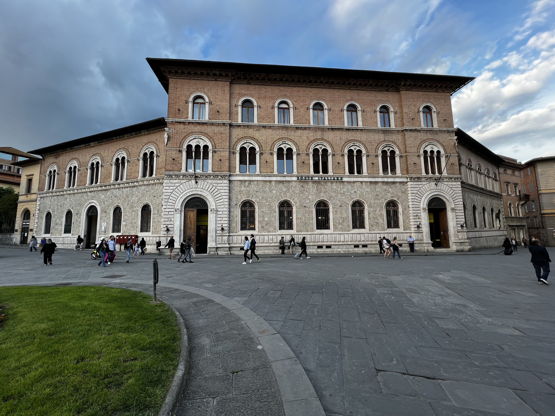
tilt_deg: +6.2
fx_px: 208
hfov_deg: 106.2
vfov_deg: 89.9
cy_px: 208
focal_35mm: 13
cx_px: 278
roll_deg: +1.3
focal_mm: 1.57
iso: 32
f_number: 1.8
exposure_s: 1/198
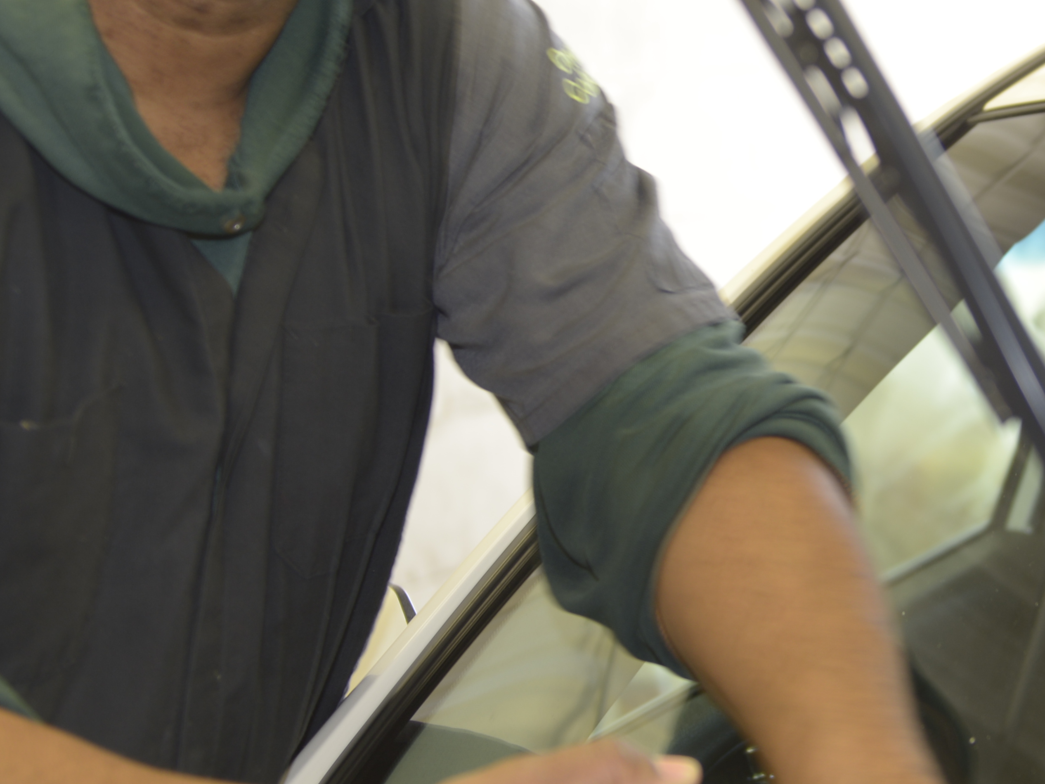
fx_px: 3713
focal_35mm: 123
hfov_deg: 15.9
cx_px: 823
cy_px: 291
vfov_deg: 12.0
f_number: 2.8
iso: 125
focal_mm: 44
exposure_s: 1/60
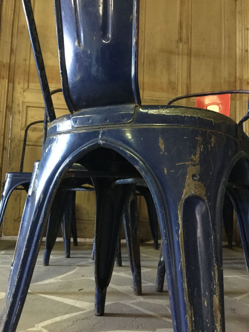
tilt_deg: +6.8
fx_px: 297
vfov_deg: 58.4
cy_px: 166
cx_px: 124
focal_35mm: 31
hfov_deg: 45.4
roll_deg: -1.6
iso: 800
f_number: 2.4
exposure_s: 1/17
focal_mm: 3.3
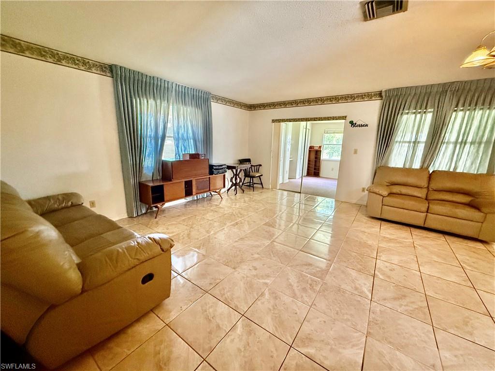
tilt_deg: -11.8
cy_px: 186
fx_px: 200
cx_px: 248
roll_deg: -1.9
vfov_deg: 85.7
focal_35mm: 14
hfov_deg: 102.1
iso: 640
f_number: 2.2
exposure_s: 1/60
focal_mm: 2.22
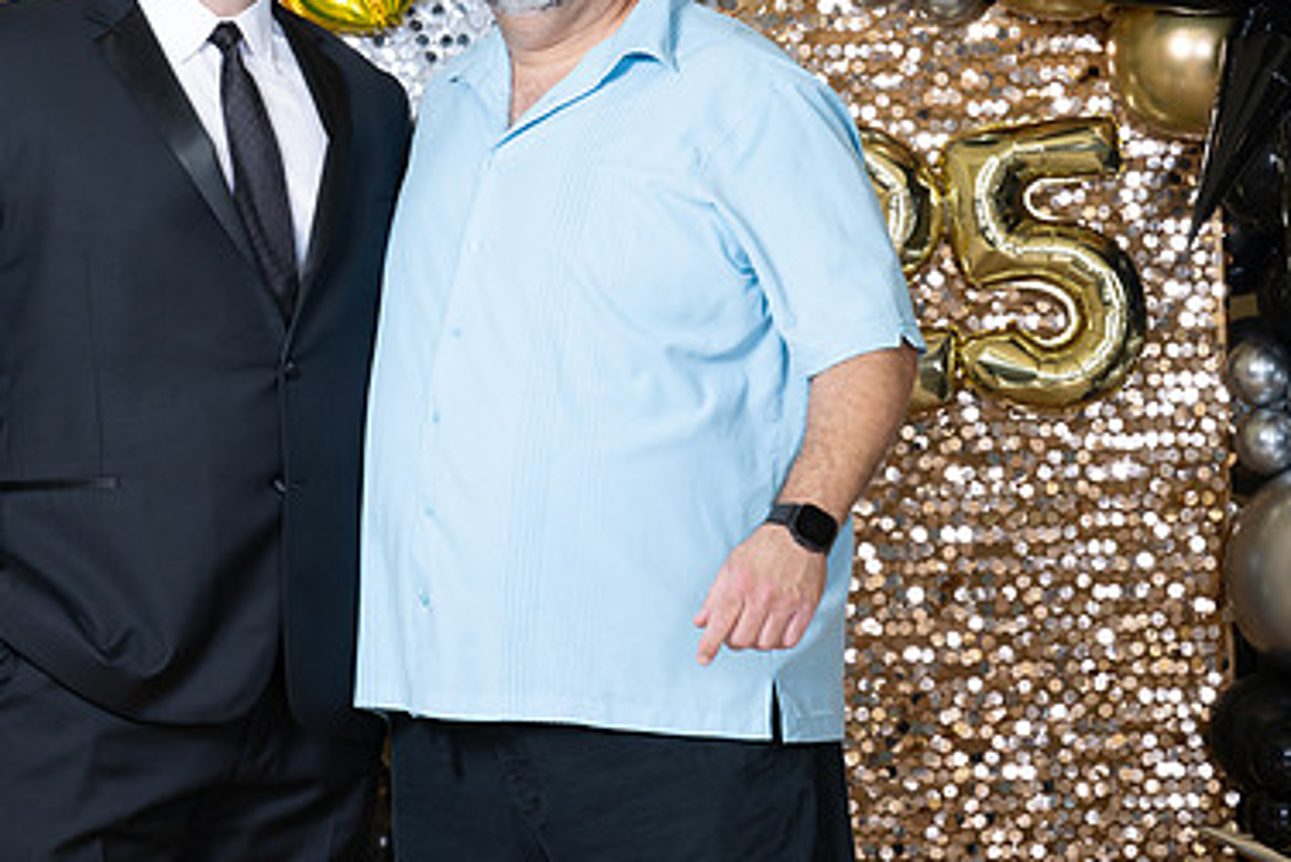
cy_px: 208
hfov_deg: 11.1
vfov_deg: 7.4
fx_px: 6637
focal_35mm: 185
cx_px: 419
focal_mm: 120
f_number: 8
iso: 320
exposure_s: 1/100
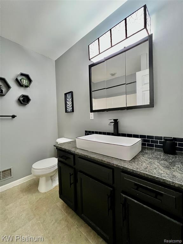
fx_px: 92
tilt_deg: -1.7
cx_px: 92
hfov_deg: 89.9
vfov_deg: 106.2
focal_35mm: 13
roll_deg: +1.3
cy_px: 122
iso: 640
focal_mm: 1.57
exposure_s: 1/60
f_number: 1.8
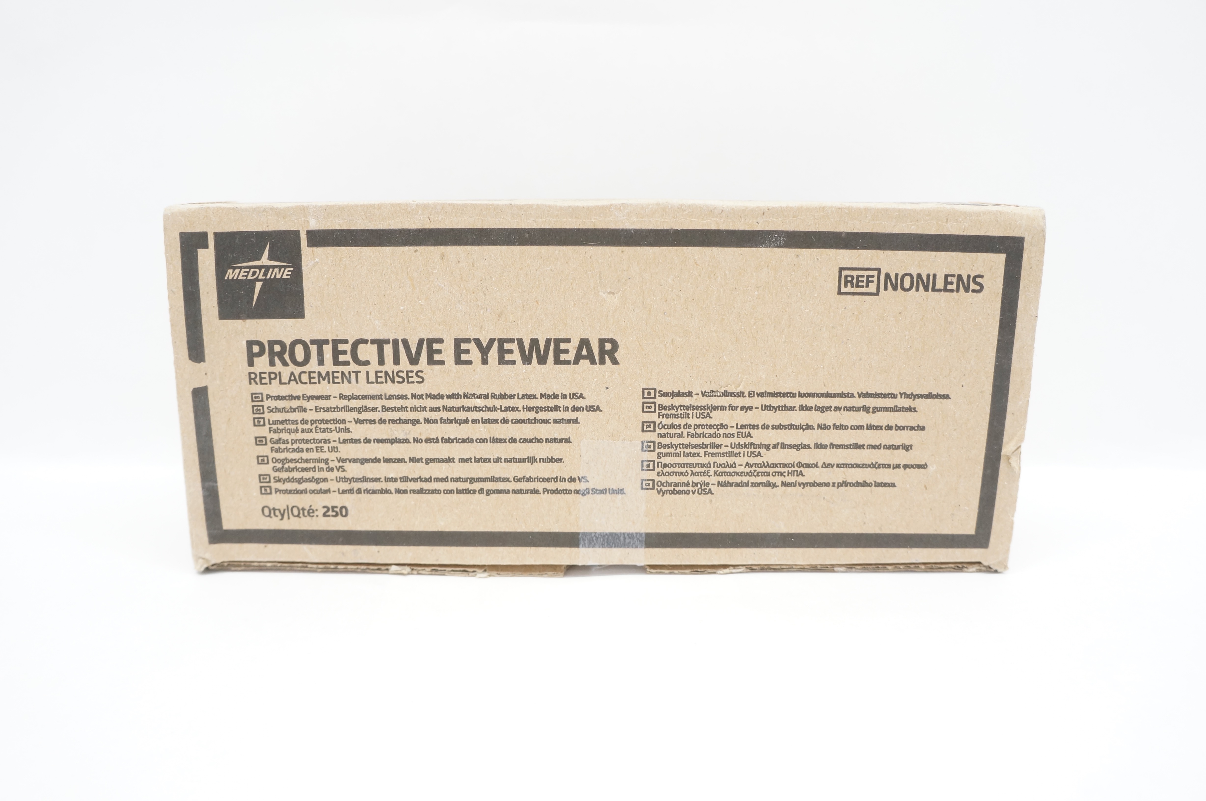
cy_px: 400
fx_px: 904
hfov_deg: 67.4
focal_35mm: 27
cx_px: 603
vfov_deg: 47.8
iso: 800
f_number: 4.5
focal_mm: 18
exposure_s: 1/60
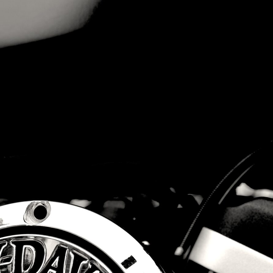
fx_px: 1347
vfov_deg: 11.5
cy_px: 225
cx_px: 120
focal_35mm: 151
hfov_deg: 11.6
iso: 200
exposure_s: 1/100
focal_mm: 62
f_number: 5
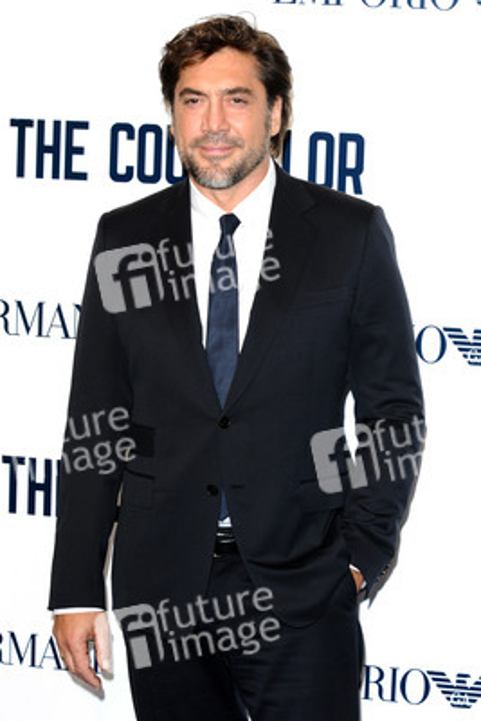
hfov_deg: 11.4
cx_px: 240
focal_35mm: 120
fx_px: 2403
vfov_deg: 17.1
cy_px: 360
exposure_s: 1/250
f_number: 5
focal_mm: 80
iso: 320
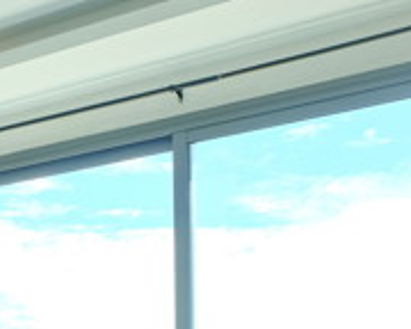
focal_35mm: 75
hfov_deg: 21.5
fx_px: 912
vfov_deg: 19.0
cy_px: 418
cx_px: -194
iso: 400
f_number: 7.1
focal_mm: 16
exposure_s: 1/150
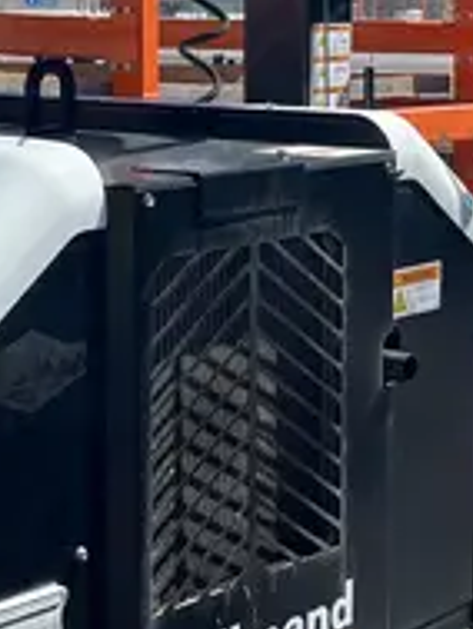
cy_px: 255
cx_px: 83
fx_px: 1838
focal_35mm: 101
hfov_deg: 14.6
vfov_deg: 19.4
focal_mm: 5.1
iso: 50
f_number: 1.6
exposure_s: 1/3215
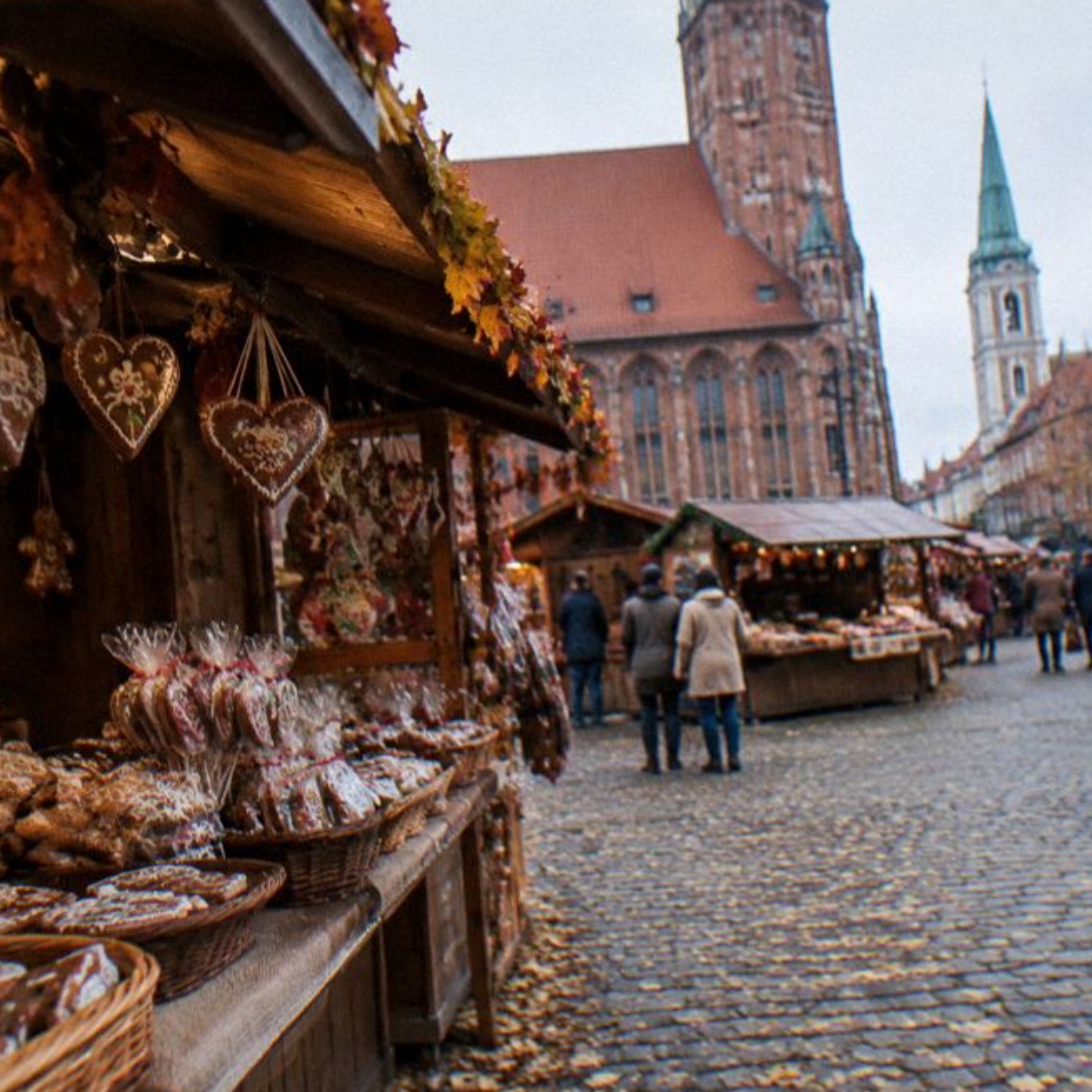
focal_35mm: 61
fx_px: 2177
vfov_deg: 28.2
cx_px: 637
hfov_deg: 28.1
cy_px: 545
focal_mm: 47
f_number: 4
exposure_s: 1/2000
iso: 500
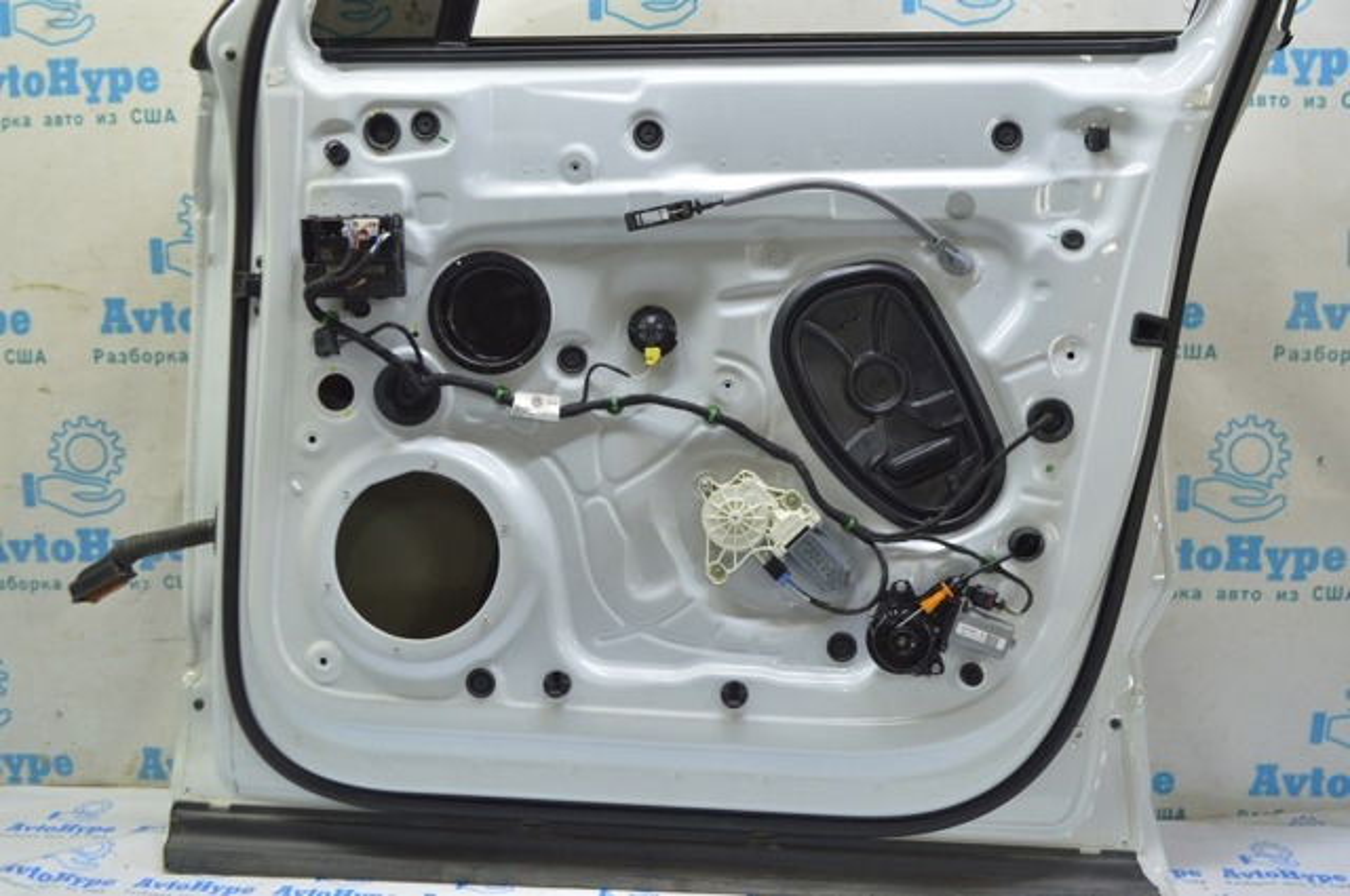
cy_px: 448
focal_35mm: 34
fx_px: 1292
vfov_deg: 38.3
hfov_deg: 55.2
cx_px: 675
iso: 400
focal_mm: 23
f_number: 5.6
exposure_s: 1/20
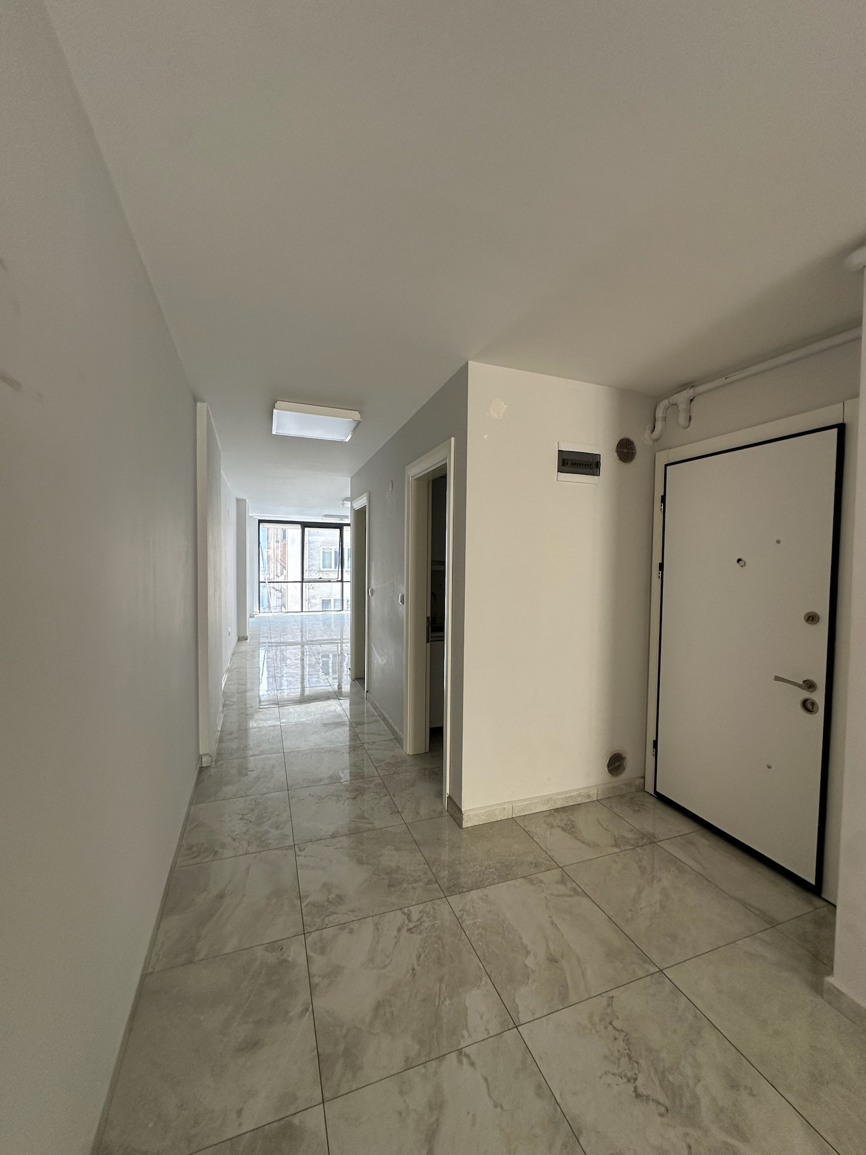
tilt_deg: -1.5
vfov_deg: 102.1
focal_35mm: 14
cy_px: 578
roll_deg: -1.6
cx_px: 433
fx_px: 467
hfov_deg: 85.7
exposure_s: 1/99
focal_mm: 2.22
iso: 125
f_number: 2.2
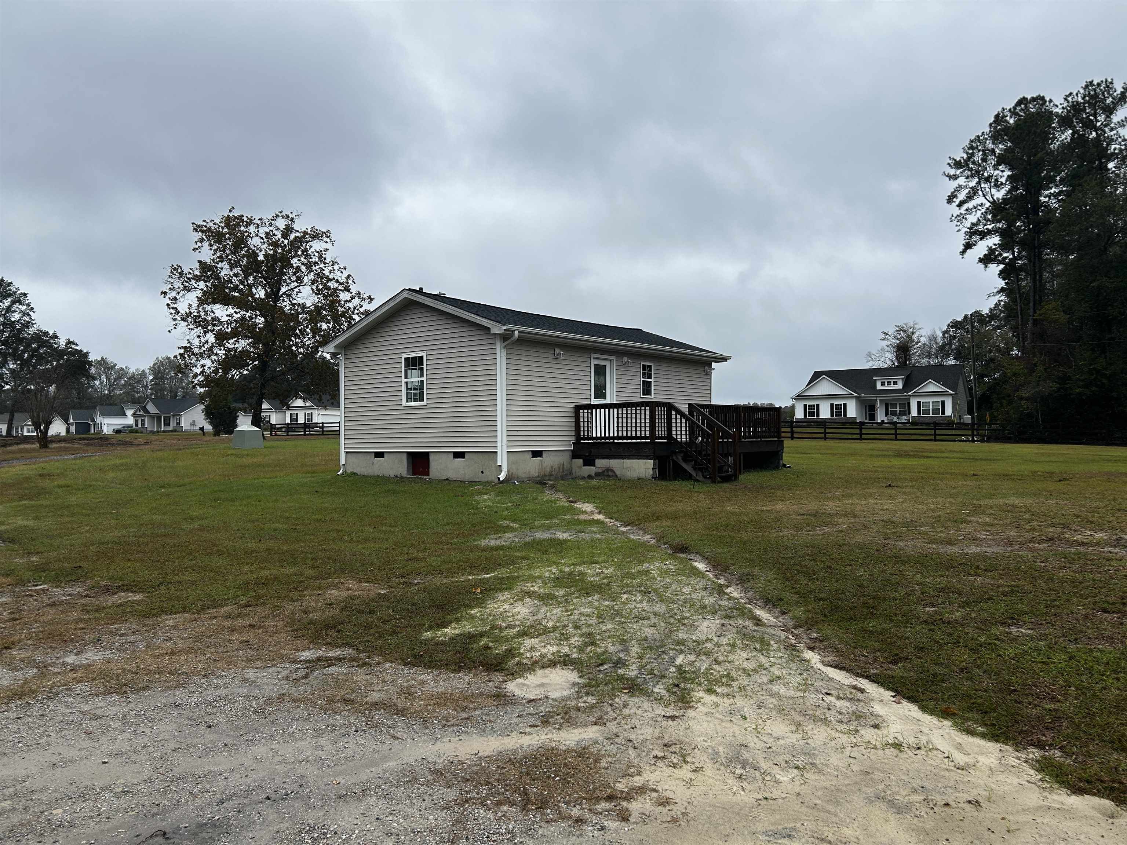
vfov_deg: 53.1
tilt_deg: +0.7
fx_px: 846
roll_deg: +0.5
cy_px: 422
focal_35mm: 26
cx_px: 564
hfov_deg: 67.3
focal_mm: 5.7
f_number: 1.5
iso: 50
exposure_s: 1/1488
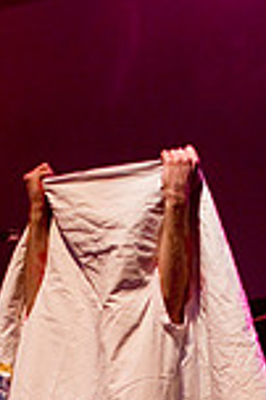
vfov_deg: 12.9
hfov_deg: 8.8
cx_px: 173
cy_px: 482
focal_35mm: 155
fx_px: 1727
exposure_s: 1/250
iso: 640
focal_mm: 35
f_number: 2.8
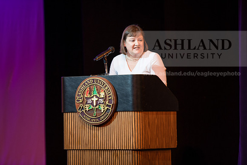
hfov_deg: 11.4
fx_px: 1235
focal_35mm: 180
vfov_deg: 7.6
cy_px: 82
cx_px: 124
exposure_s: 1/160
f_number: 3.2
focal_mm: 180
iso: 1000
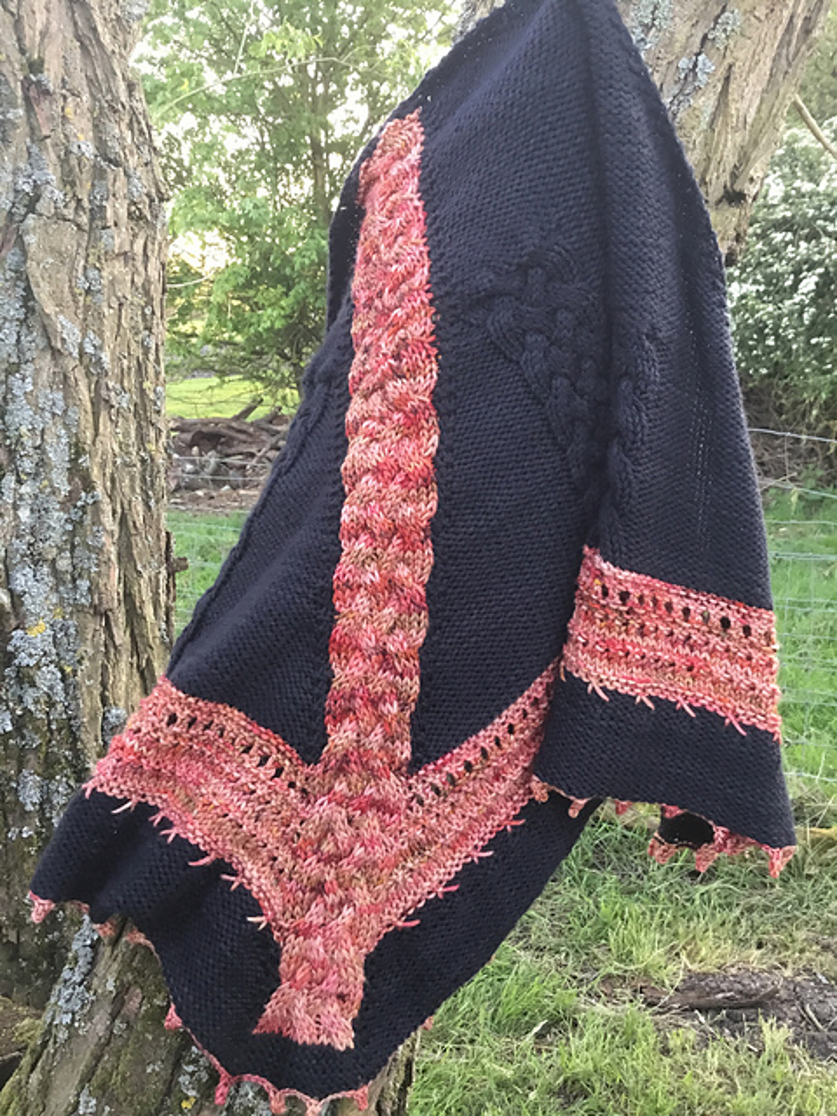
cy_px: 558
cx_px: 418
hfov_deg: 45.4
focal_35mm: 31
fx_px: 999
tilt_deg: -13.8
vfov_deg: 58.4
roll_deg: +2.1
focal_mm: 3.3
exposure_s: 1/33
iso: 80
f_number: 2.4
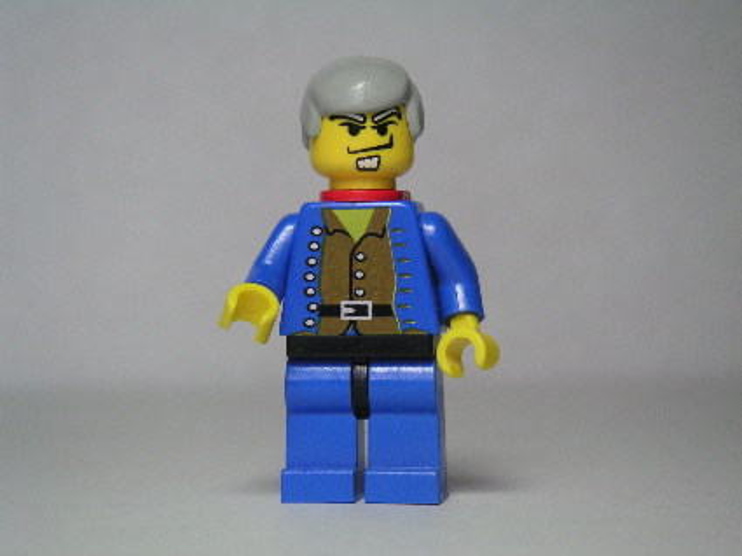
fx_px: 2377
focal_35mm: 111
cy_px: 278
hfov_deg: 17.7
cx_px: 371
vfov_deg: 13.3
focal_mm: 17.1
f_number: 3.6
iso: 80
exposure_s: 1/111
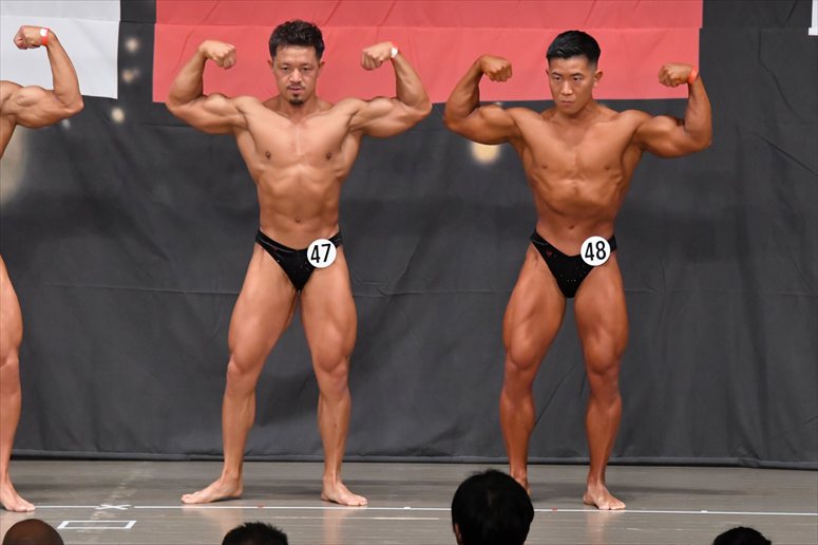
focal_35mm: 240
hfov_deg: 8.6
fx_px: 5451
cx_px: 409
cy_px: 272
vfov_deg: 5.7
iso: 6400
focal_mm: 160
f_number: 5.6
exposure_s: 1/400
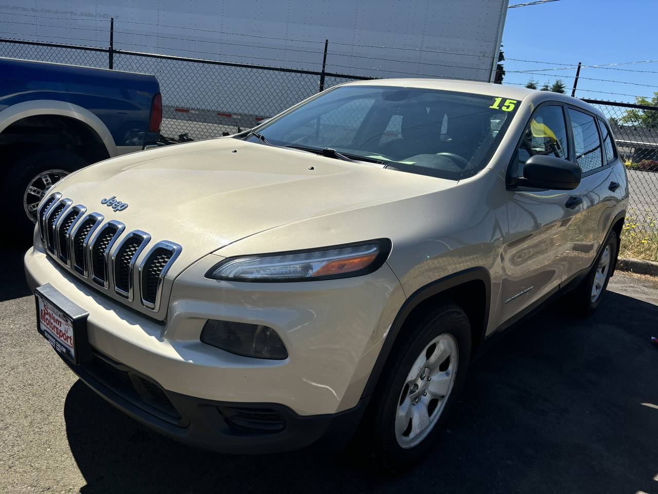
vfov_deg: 53.1
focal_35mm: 26
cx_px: 329
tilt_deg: -13.8
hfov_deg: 67.3
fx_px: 494
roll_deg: -5.8
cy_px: 247
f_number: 1.6
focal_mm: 5.96
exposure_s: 1/3937
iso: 50
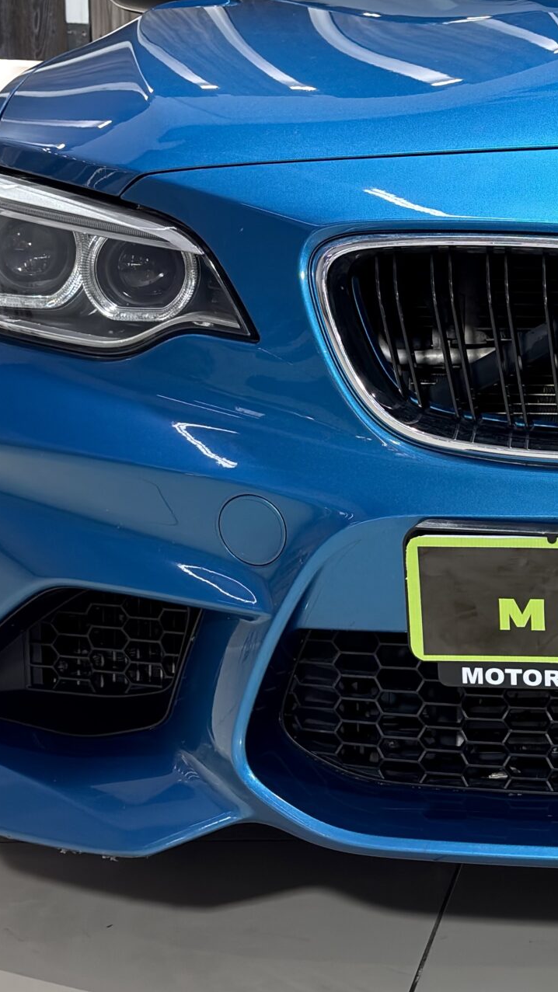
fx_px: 2184
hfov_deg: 14.0
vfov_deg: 25.5
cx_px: 741
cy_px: 371
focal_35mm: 83
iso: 80
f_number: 1.6
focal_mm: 5.96
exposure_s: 1/50
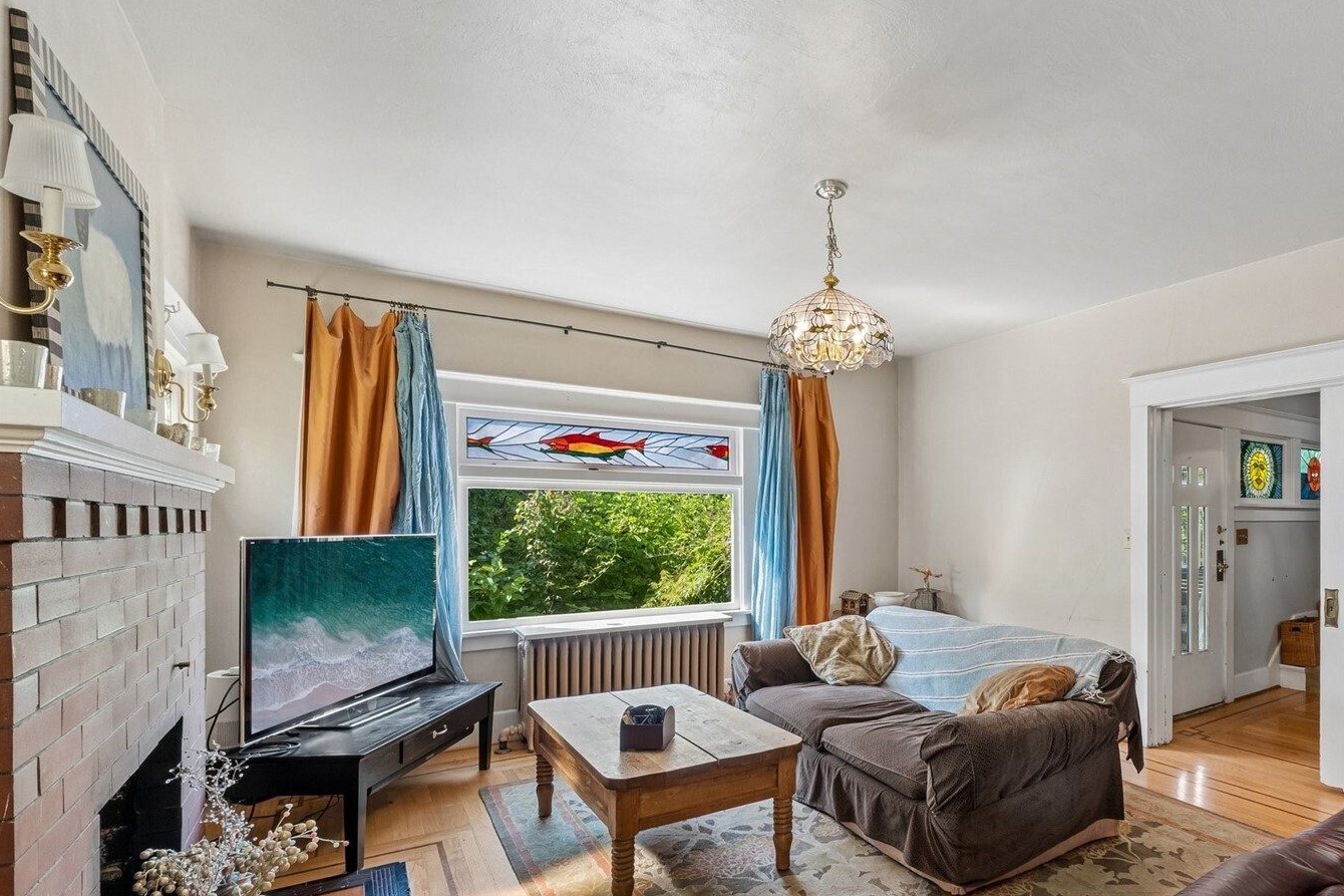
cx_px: 847
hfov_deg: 85.1
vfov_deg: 64.0
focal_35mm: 19
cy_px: 532
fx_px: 709
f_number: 9
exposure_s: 1/15
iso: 250
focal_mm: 10
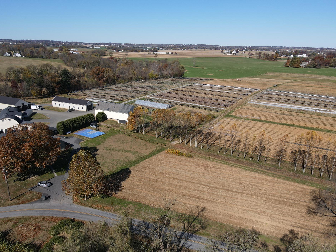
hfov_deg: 67.3
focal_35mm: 26
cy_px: 134
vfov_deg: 53.0
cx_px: 175
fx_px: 252
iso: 100
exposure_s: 1/800
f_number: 2.8
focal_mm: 4.5
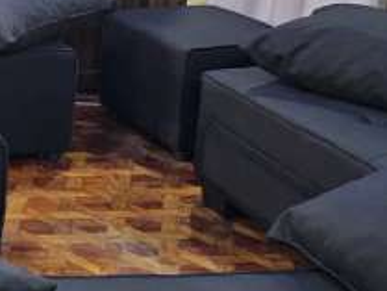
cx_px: -397
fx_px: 1052
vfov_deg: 15.2
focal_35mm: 94
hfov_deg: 16.0
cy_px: -59
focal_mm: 6.3
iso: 1000
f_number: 1.7
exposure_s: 1/60
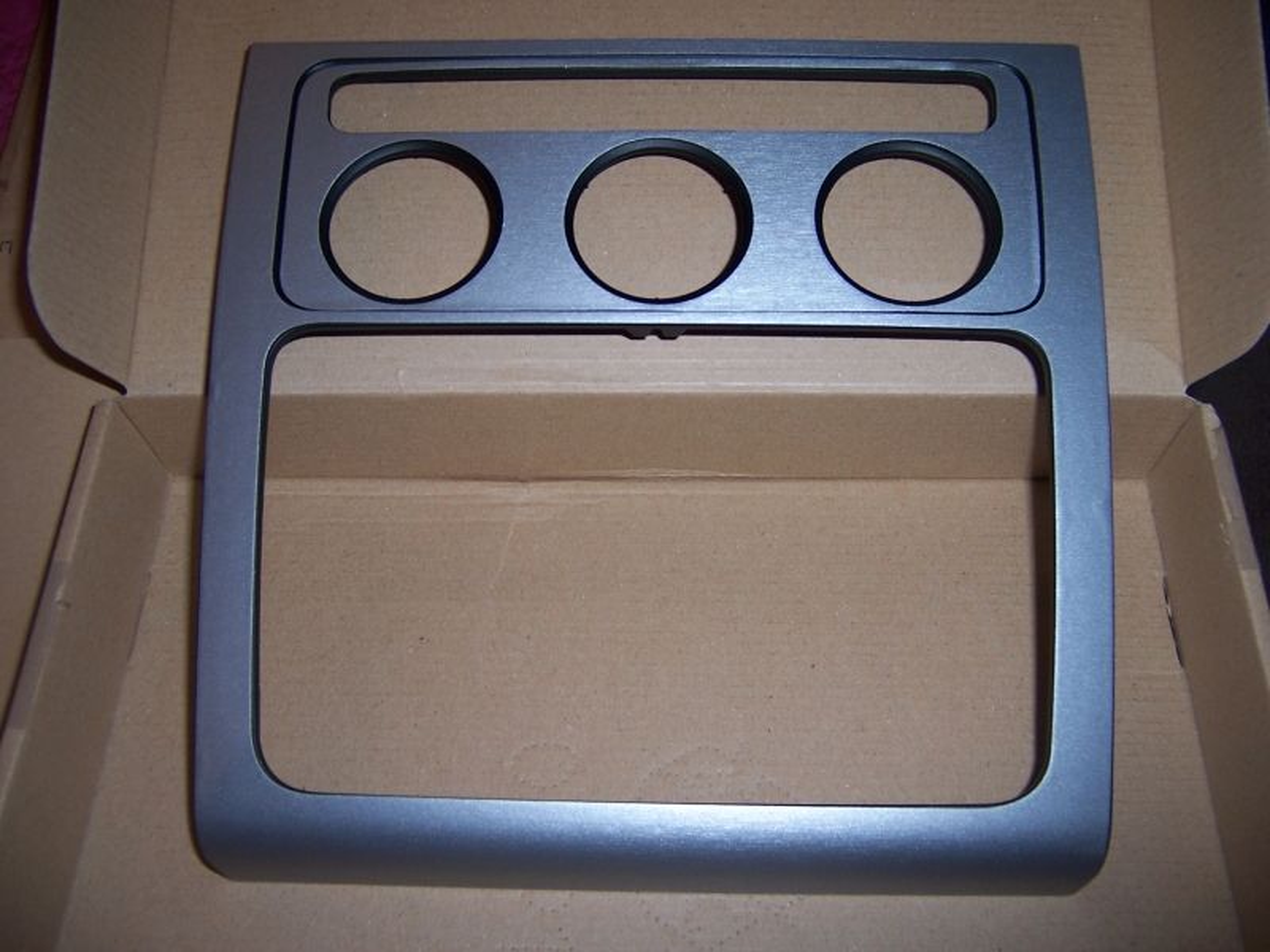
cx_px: 635
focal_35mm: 33
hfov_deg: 55.4
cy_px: 476
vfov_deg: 42.9
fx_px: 1211
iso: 80
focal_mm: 5.5
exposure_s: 1/60
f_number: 2.8
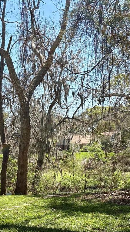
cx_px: -2
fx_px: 349
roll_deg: +0.8
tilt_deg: -3.8
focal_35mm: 57
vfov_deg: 35.7
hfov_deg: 20.4
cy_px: 176
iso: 50
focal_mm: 5.96
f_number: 1.6
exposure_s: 1/2208
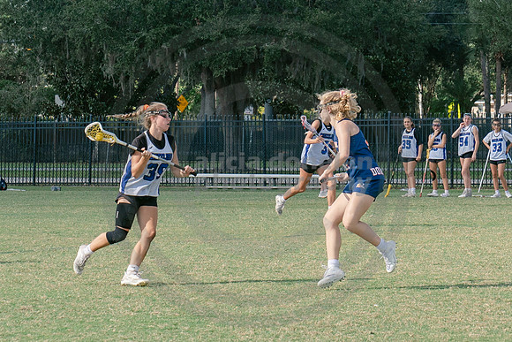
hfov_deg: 9.3
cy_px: 132
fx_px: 3157
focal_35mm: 222
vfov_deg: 6.2
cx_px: 363
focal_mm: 70
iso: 250
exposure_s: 1/800
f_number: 5.6
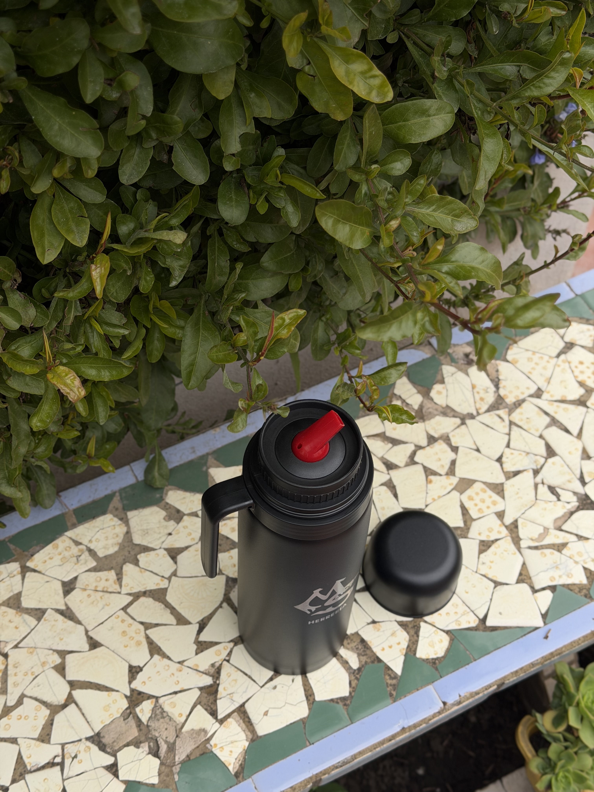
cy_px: 396
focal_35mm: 48
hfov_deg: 30.3
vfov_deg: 39.7
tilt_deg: -55.8
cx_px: 297
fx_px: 1098
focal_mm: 6.76
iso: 64
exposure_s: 1/475
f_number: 1.78
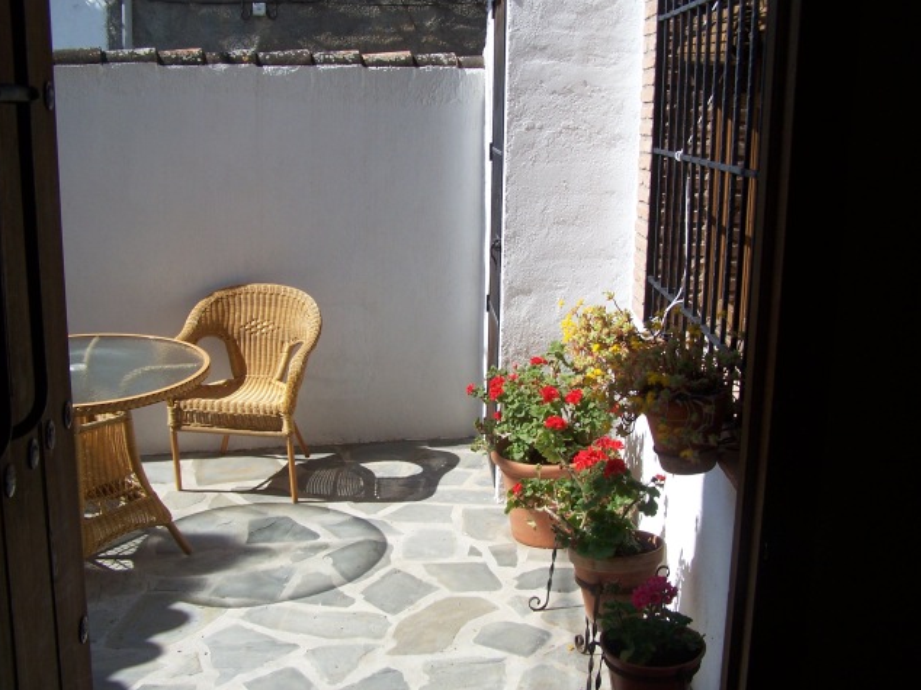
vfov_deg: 36.8
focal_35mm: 39
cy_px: 349
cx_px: 468
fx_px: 1037
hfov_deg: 47.9
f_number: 4
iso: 80
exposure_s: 1/750
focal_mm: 6.3
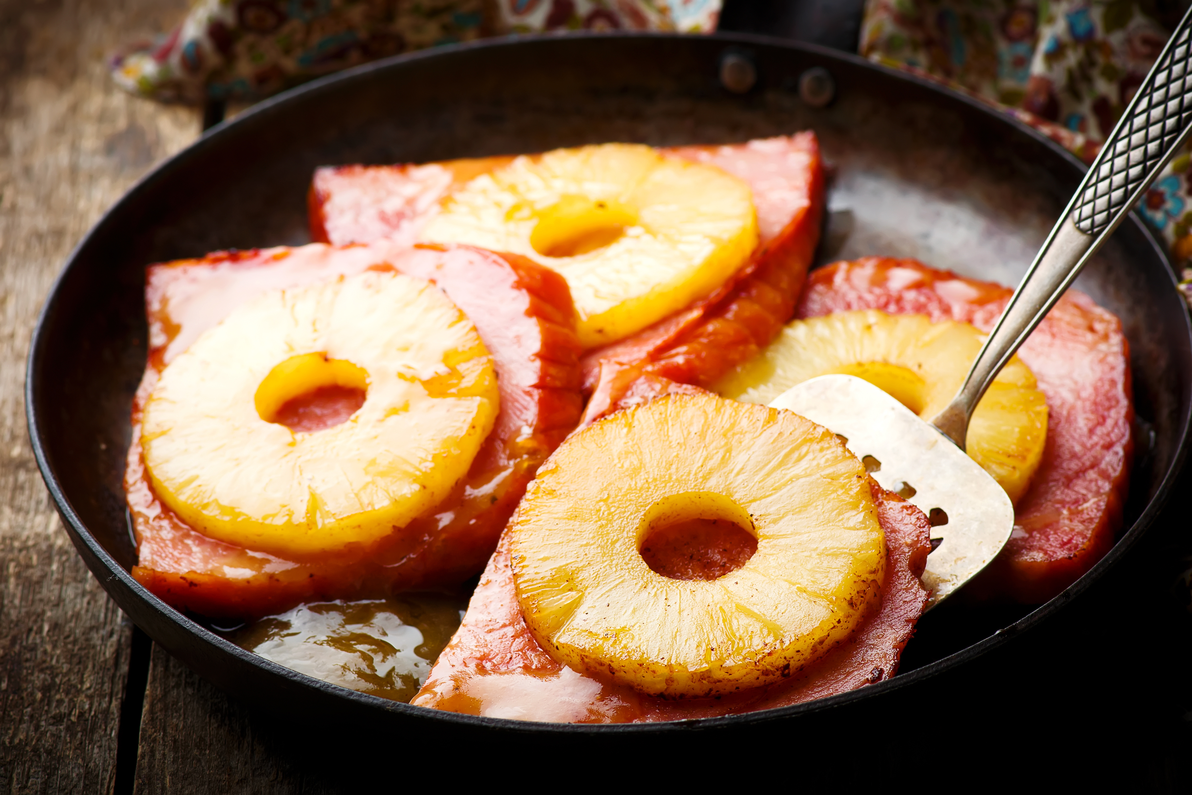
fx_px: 5215
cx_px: 596
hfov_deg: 13.0
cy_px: 398
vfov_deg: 8.7
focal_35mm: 158
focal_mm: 105
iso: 100
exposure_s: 1/125
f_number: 8
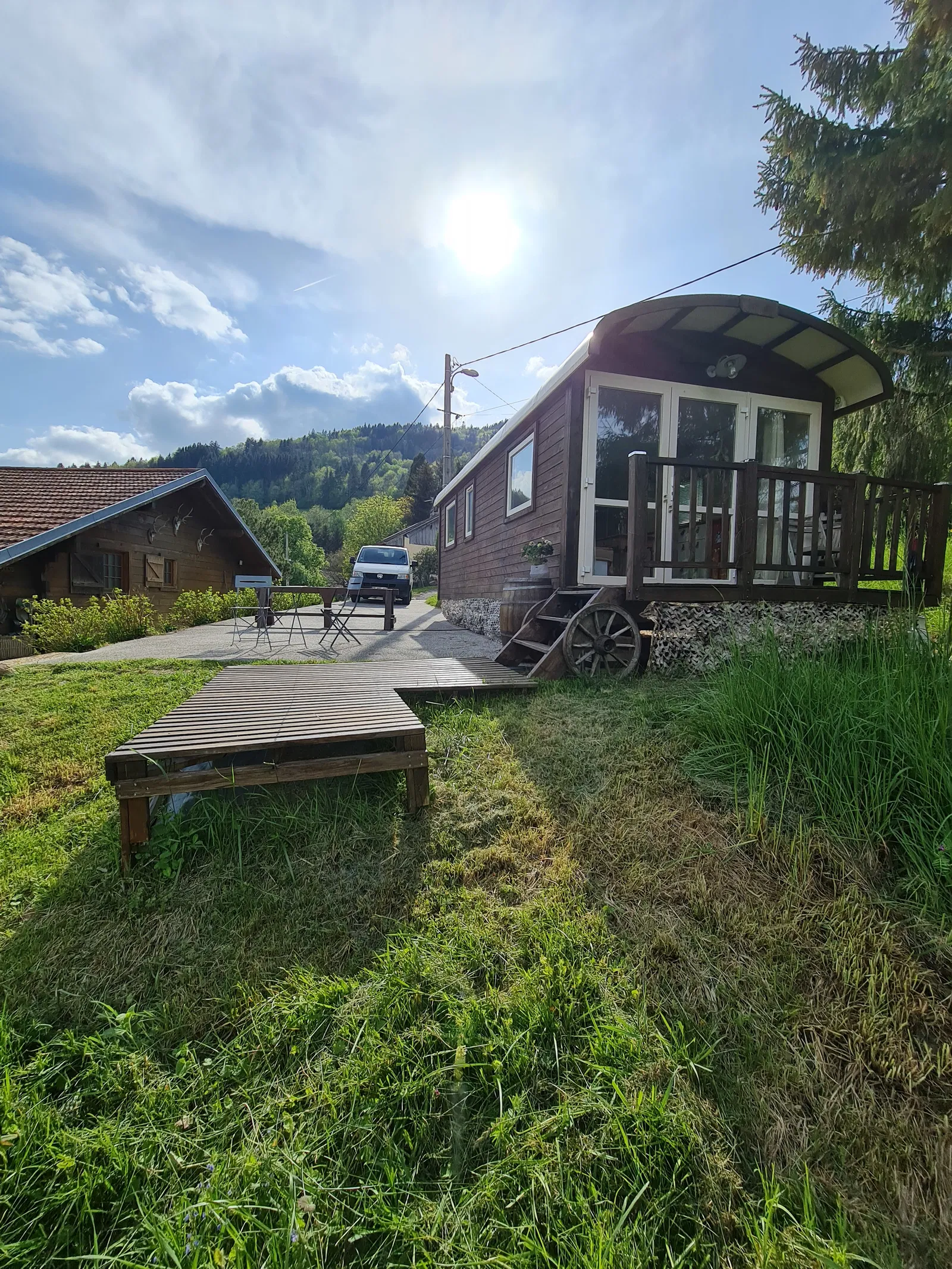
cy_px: 634
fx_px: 477
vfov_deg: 106.2
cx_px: 476
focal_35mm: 13
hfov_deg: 89.9
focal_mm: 2.2
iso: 64
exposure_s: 1/2880
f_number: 2.2
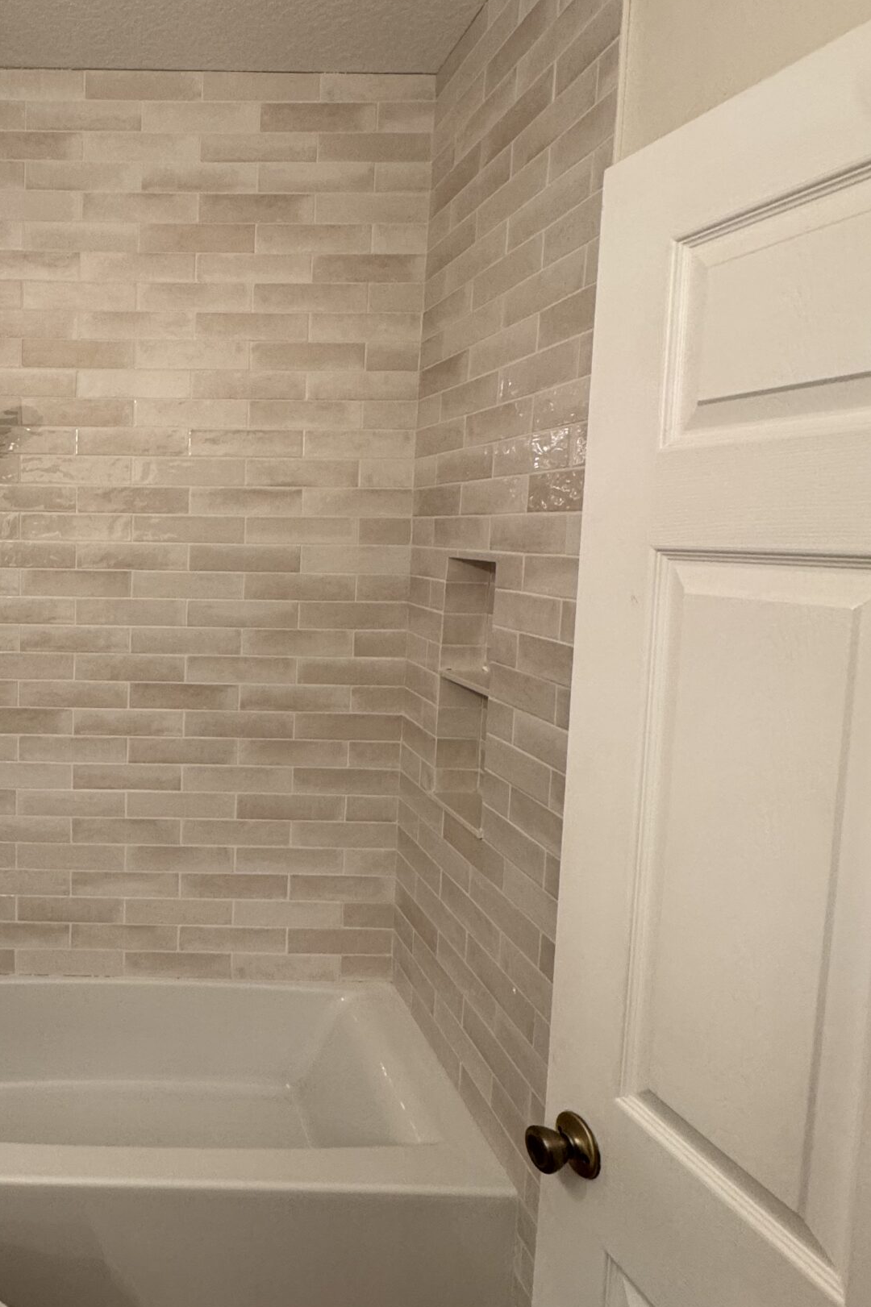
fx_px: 835
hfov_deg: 49.6
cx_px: 102
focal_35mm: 23
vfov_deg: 75.9
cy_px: 595
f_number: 2.2
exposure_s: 1/60
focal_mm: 2.22
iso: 200
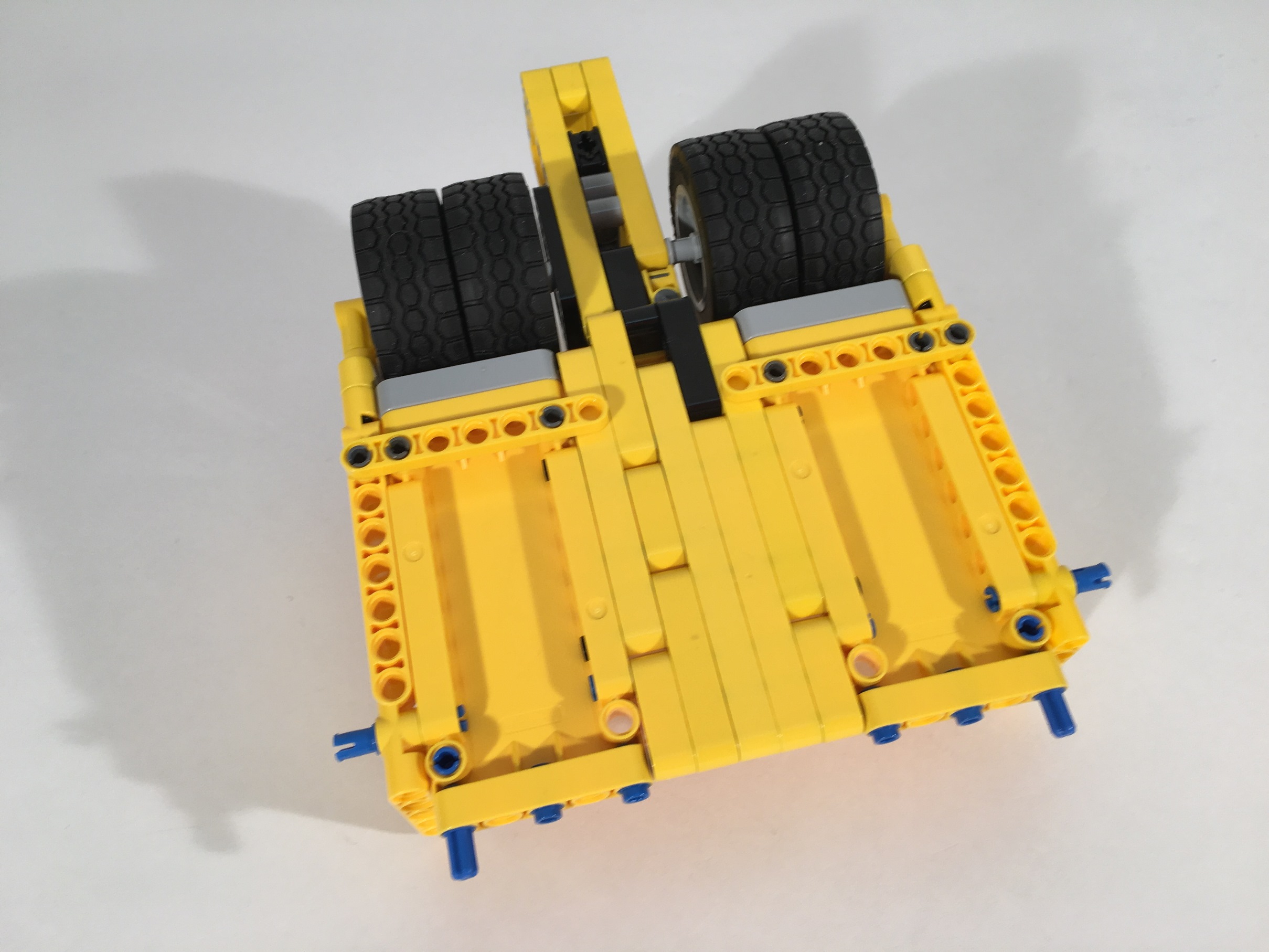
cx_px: 634
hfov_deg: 61.7
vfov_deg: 48.2
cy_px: 476
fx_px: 1063
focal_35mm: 29
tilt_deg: -45.5
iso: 25
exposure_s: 1/60
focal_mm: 4.15
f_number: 2.2
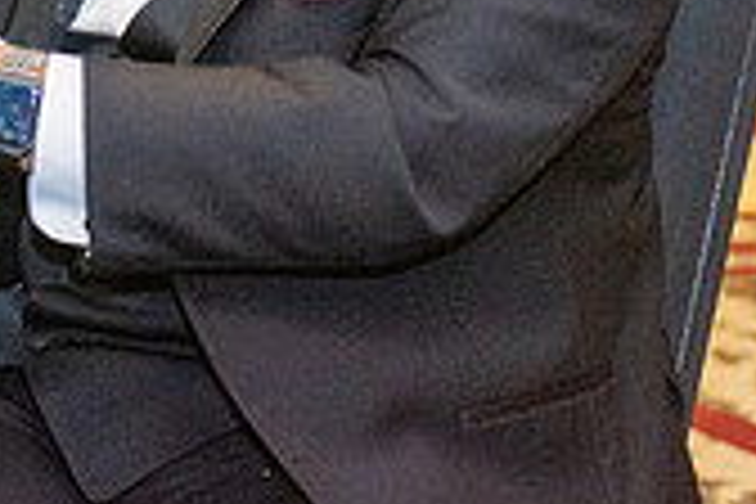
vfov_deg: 5.6
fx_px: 5061
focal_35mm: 241
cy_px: -317
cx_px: -90
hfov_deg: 8.5
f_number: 2.8
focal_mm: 70
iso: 1600
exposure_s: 1/160
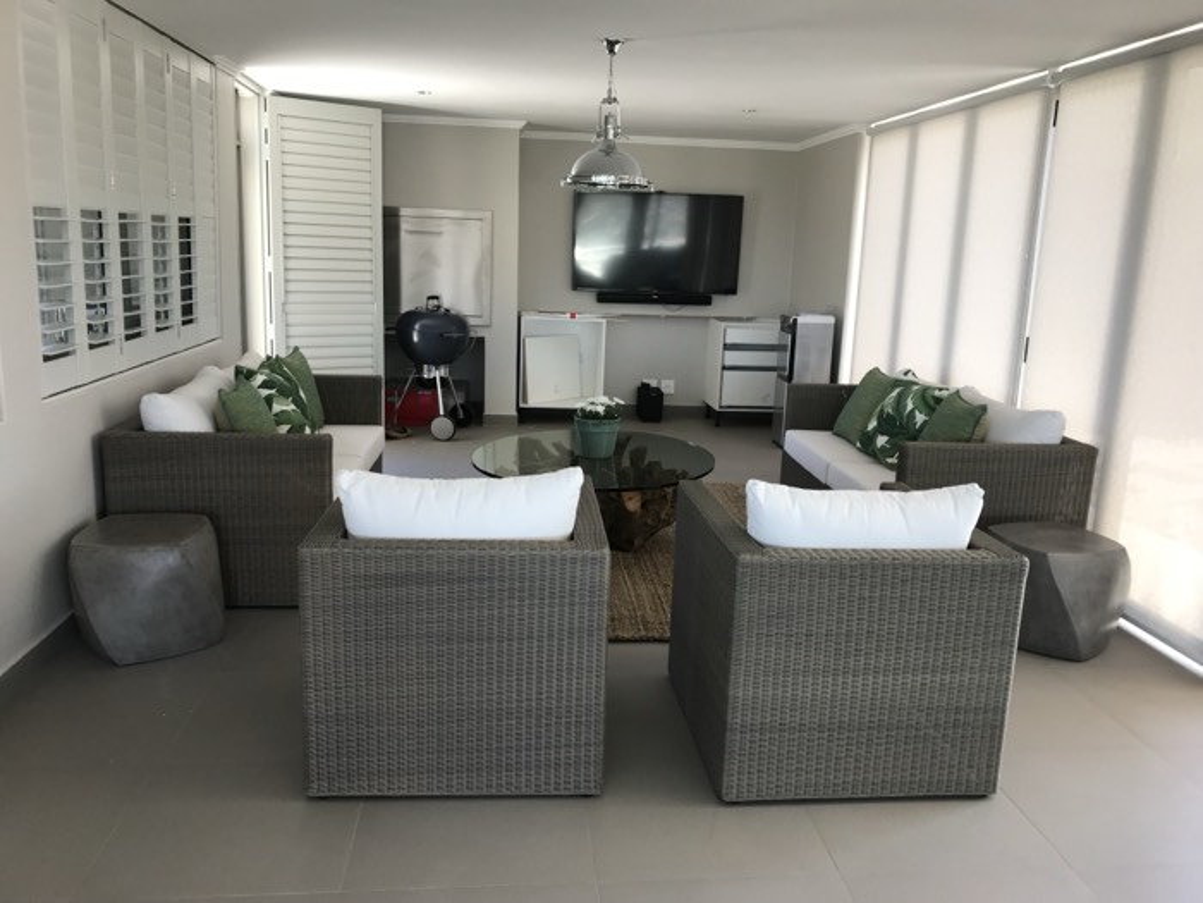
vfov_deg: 49.7
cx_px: 602
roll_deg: -1.4
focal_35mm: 28
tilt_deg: -12.2
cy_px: 452
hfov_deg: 63.4
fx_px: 973
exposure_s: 1/100
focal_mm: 3.99
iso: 32
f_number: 1.8
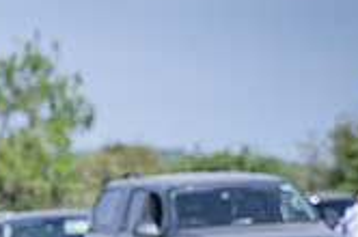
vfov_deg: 2.7
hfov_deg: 4.2
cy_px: 476
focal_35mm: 496
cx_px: 30
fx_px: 4923
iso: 200
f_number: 3.5
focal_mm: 100
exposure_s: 1/1600
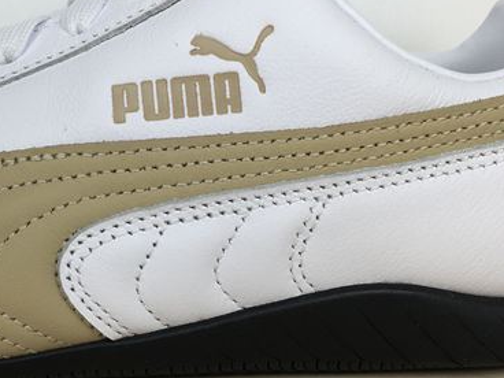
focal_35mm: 63
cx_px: 123
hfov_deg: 30.2
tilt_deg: -7.9
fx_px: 917
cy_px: 178
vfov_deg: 23.3
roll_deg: +1.5
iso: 25
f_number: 2.2
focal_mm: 4.15
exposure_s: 1/188
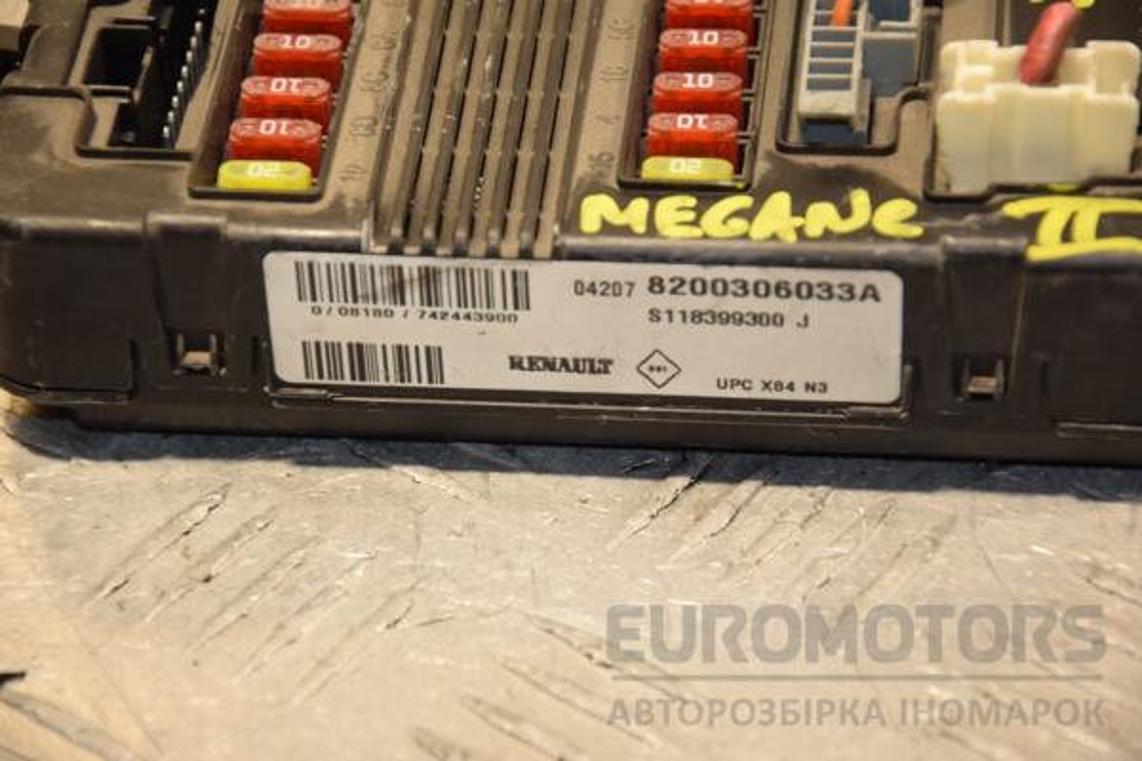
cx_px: 571
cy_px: 380
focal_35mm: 158
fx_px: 4996
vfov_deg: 8.7
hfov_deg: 13.0
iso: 800
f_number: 5.6
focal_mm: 105
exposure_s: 1/160
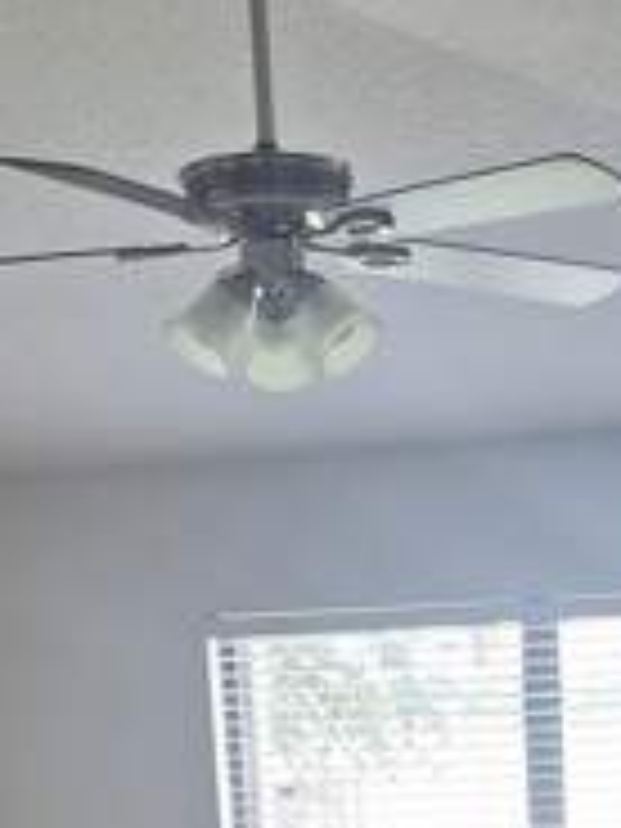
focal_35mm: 80
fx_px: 1914
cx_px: 468
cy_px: 1076
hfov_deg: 18.3
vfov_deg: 22.0
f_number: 1.8
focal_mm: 5.54
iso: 40
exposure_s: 1/120
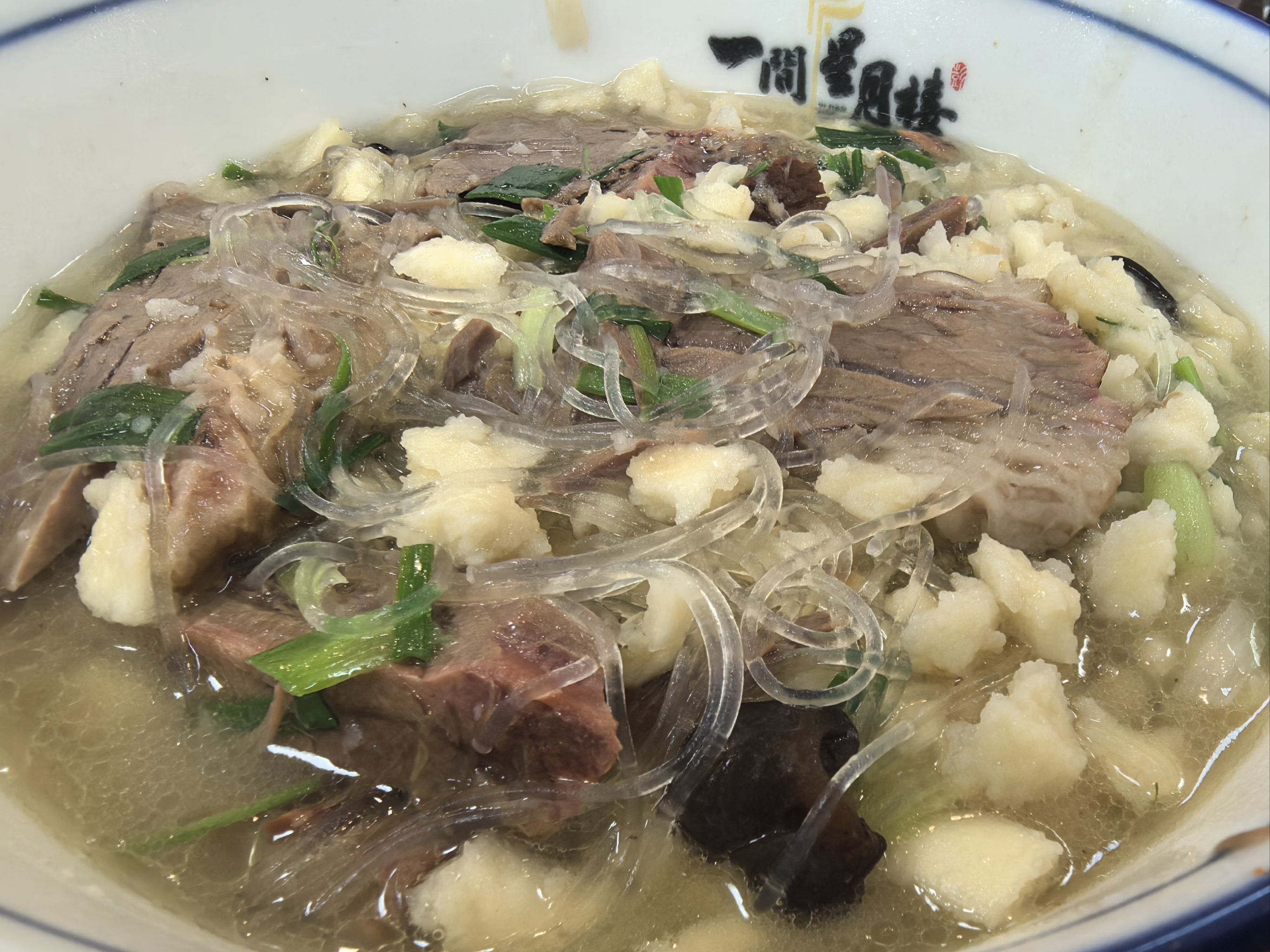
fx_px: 991
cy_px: 476
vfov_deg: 51.4
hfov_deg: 65.3
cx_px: 635
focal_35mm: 27
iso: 200
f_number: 2.2
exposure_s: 1/50
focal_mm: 1.95
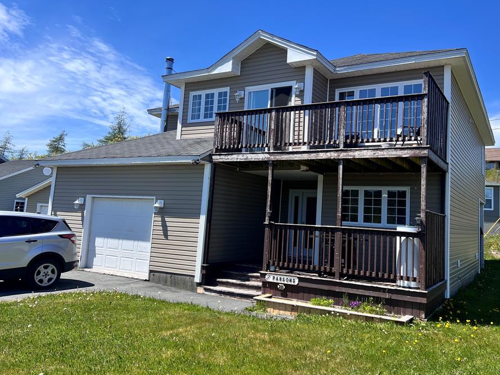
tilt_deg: +7.3
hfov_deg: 59.7
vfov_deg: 46.8
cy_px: 169
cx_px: 284
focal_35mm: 30
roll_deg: -2.5
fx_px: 434
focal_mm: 5.7
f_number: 1.5
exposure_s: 1/2915
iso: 50
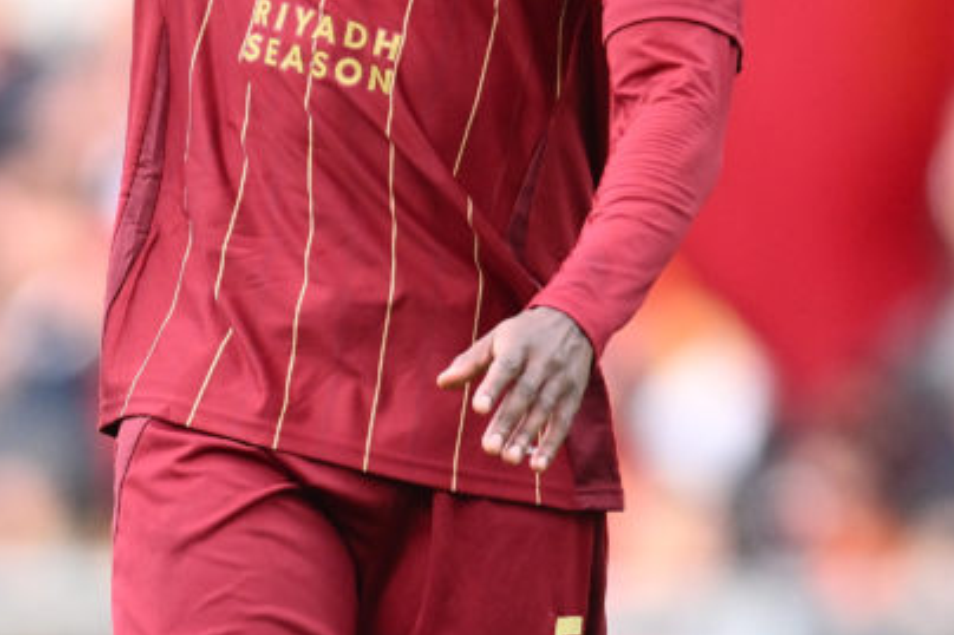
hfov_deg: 2.0
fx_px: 26885
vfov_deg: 1.4
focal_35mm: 1015
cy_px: -103
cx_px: 19
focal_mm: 400
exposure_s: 1/2000
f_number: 3.2
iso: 900
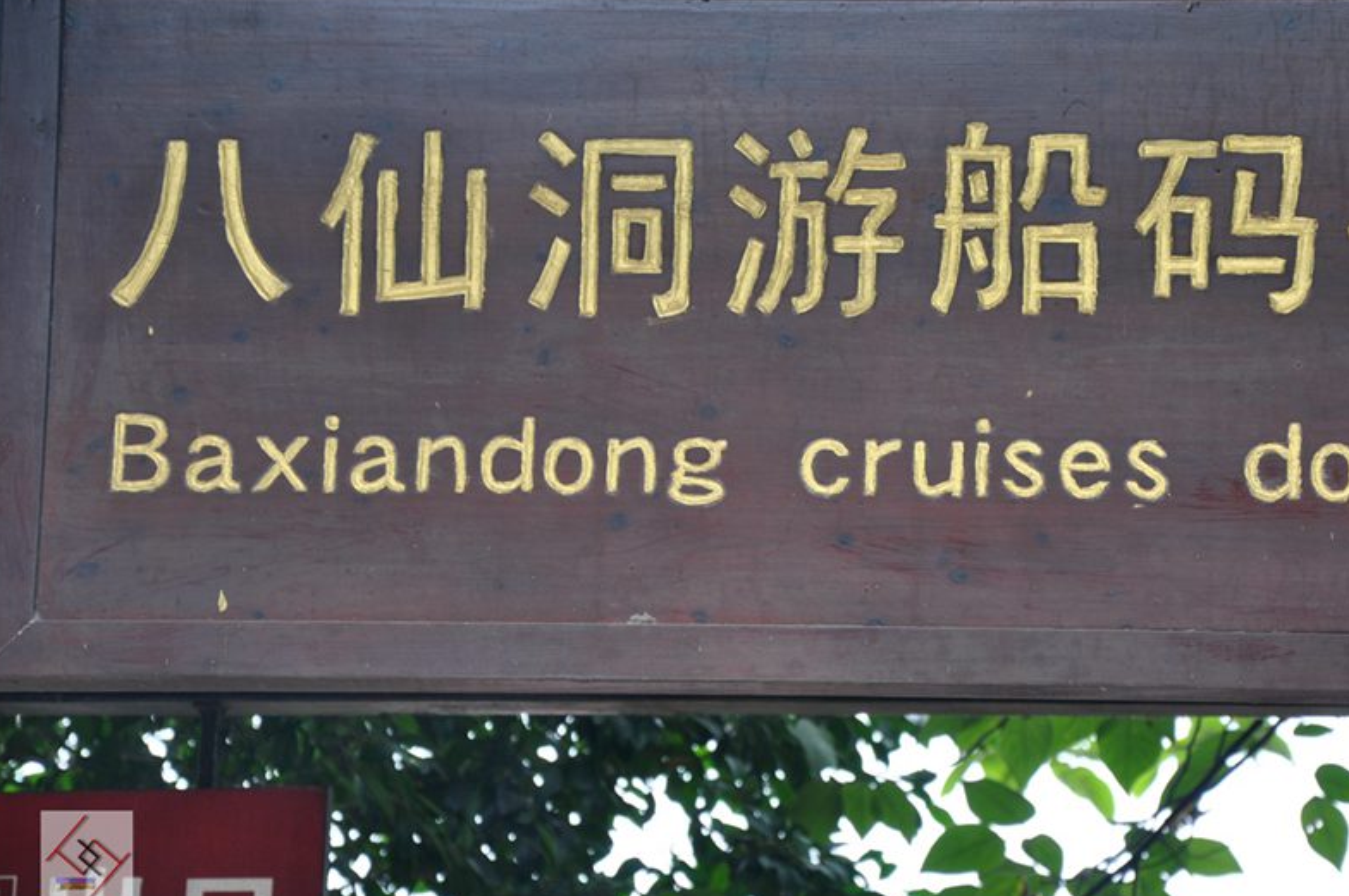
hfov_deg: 10.0
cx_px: 835
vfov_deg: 6.7
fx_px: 7698
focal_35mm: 206
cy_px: 377
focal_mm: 105
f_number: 5.6
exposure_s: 1/50
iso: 200
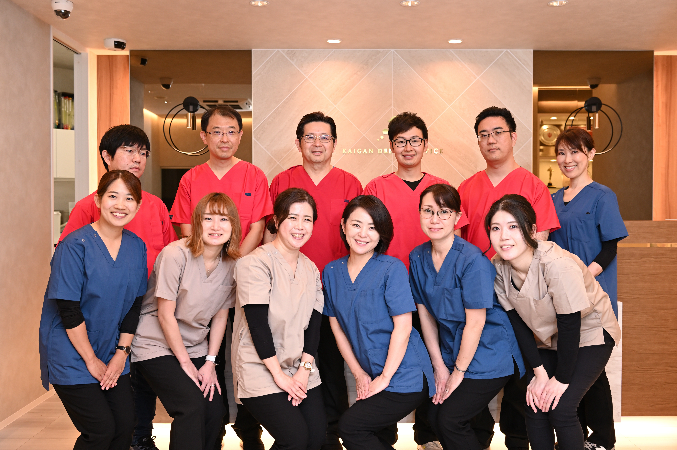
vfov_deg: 37.8
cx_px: 338
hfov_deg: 54.5
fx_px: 658
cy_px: 225
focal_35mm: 35
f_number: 4
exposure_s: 1/200
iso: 640
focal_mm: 35
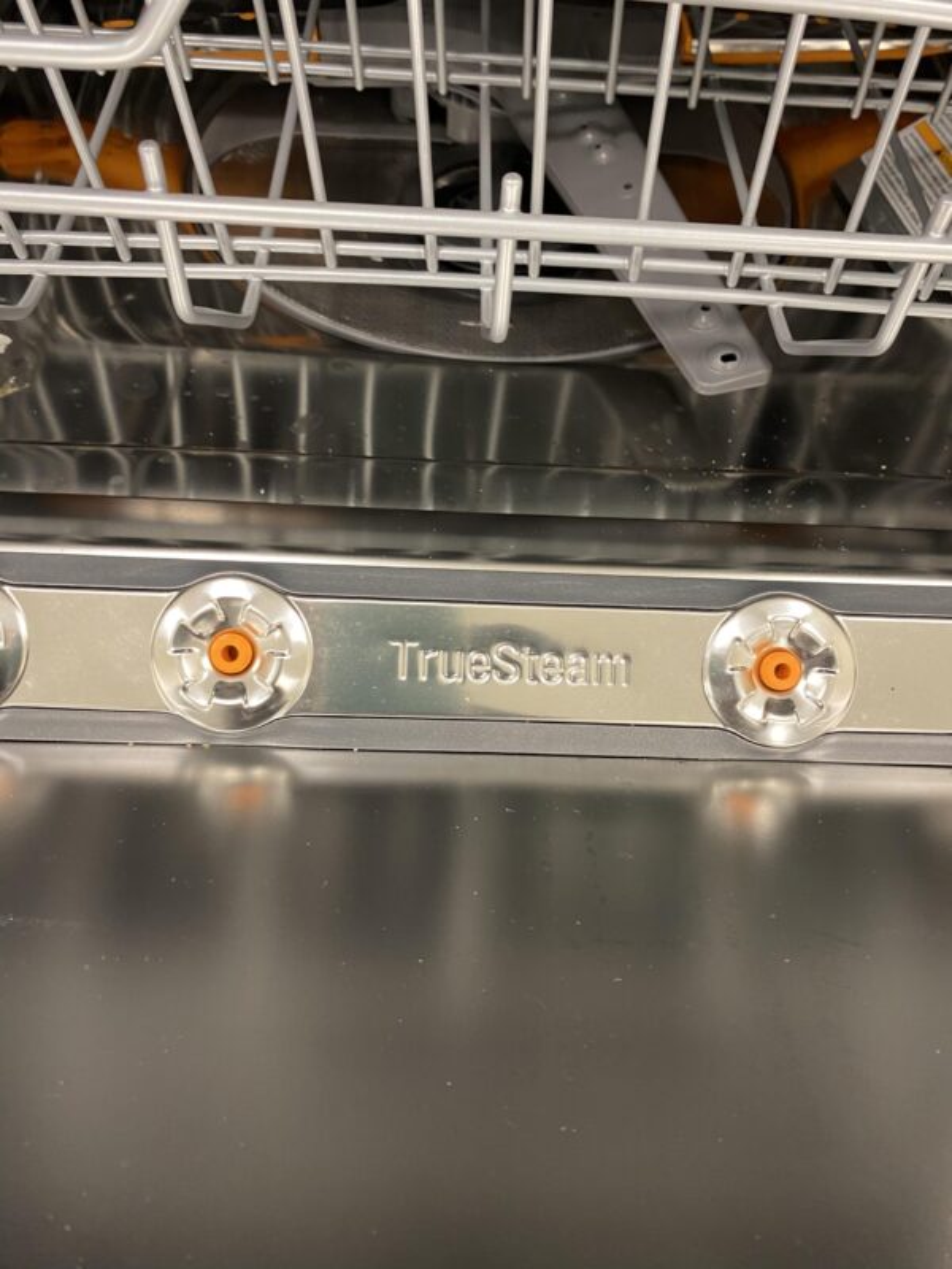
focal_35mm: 26
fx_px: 953
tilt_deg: -55.5
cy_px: 634
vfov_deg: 67.3
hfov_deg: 53.1
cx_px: 476
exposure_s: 1/43
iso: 160
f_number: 1.8
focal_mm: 4.25
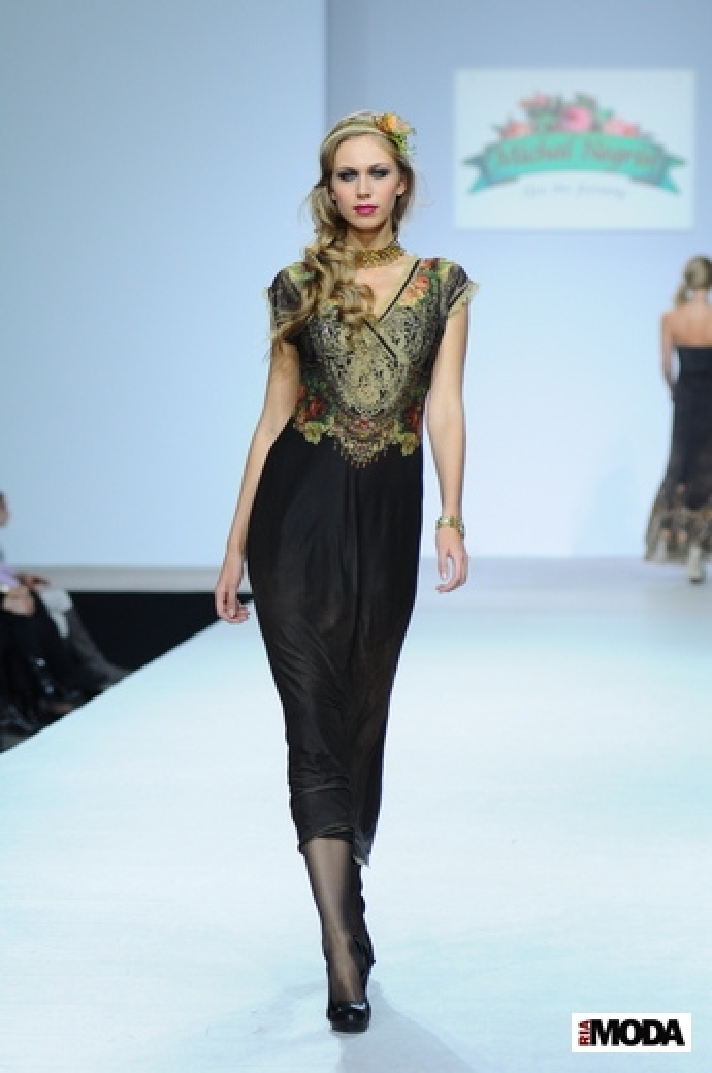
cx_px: 356
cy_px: 536
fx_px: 5000
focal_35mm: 168
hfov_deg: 8.1
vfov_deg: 12.2
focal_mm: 112
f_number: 4
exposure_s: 1/500
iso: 400
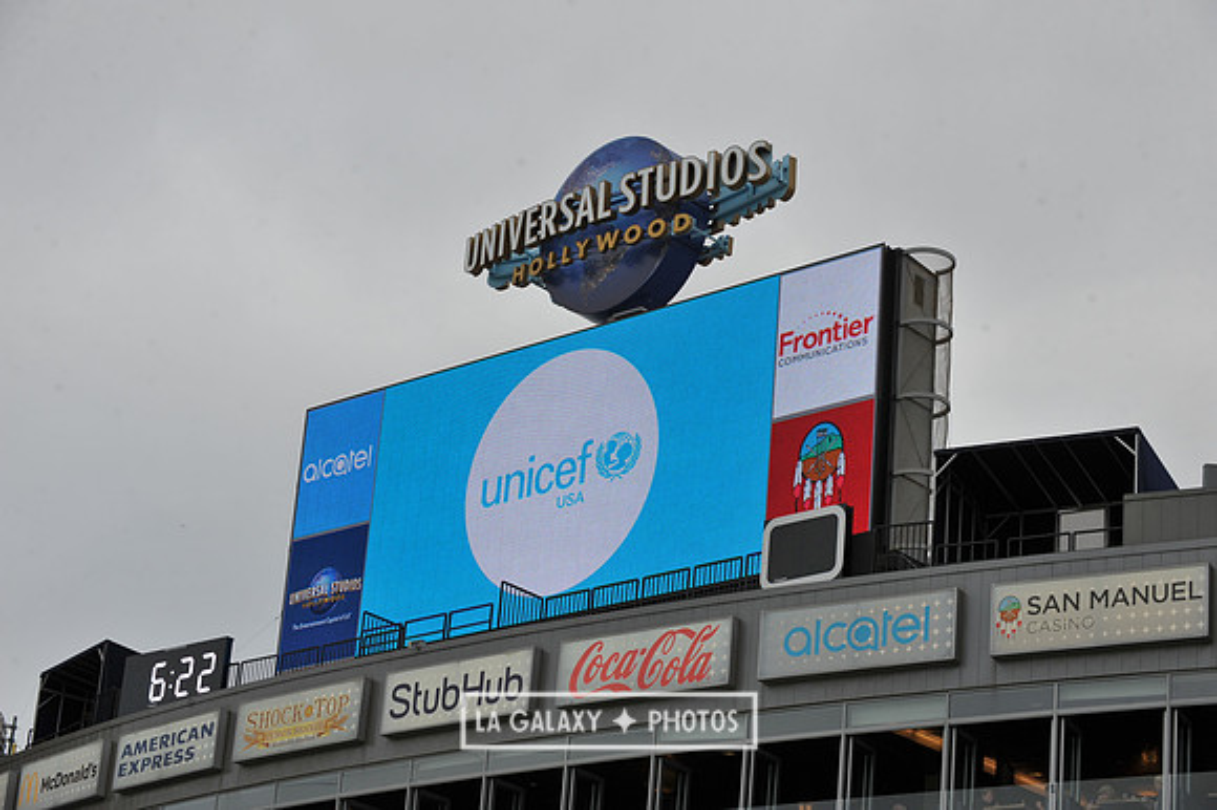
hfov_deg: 23.7
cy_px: 405
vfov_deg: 15.9
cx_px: 608
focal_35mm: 86
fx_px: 2906
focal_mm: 86
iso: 400
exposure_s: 1/320
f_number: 9
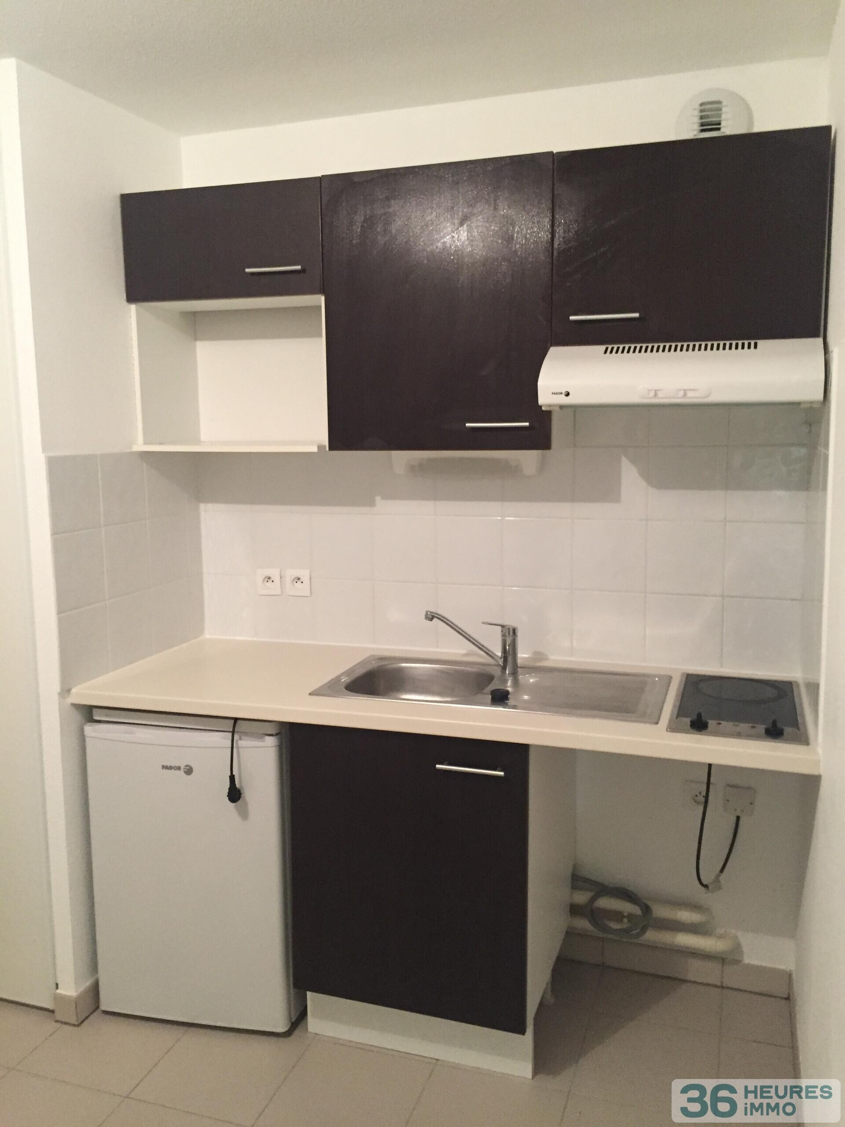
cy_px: 564
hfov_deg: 48.2
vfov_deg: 61.7
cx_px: 422
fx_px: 944
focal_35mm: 29
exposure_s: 1/17
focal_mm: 4.15
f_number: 2.2
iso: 250
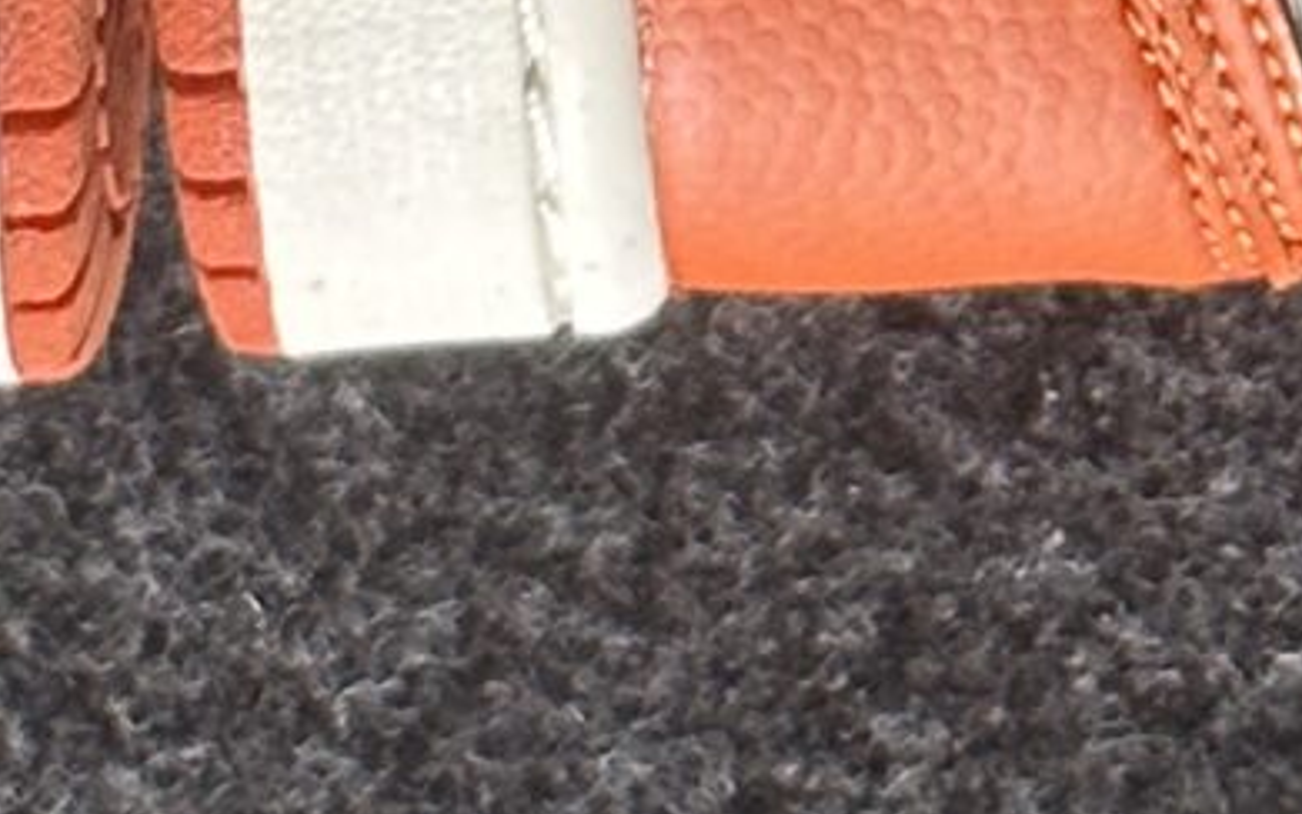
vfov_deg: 3.8
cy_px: -1695
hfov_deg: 6.3
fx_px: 11855
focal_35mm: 334
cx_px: 210
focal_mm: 6.86
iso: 160
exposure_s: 1/50
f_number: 1.78
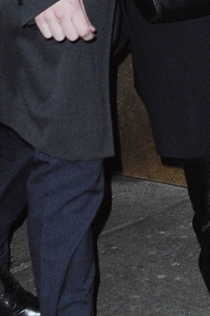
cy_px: -98
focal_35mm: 113
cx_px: 235
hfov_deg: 11.9
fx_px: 990
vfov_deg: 17.0
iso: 1250
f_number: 5.6
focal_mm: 38
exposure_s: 1/200
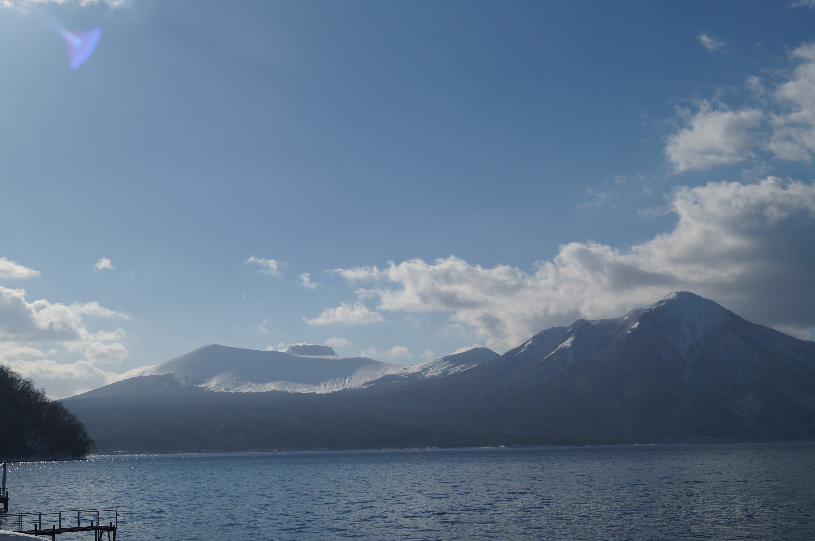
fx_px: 1187
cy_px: 270
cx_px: 408
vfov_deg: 25.7
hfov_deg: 37.9
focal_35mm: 52
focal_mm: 35
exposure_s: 1/1600
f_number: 9
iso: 100
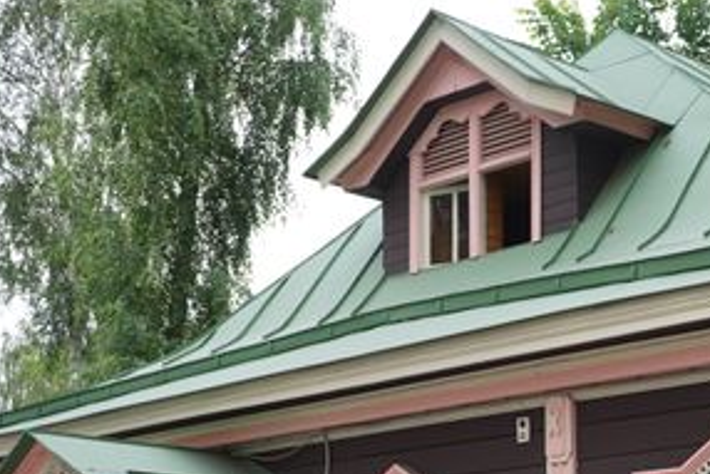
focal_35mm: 83
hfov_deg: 23.8
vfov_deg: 15.9
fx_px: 1638
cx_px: 642
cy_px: 553
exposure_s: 1/160
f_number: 4
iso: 320
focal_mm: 34
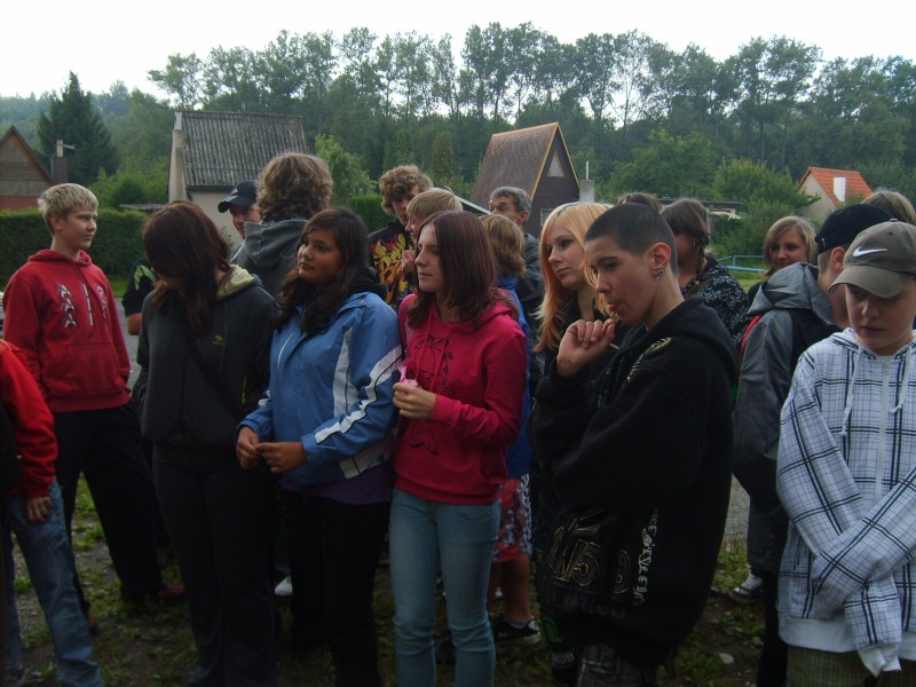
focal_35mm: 35
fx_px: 926
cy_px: 344
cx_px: 458
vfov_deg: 40.7
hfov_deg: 52.6
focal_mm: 5.8
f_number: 2.8
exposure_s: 1/250
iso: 50
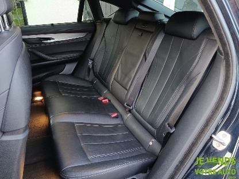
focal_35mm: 26
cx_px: 120
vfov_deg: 53.1
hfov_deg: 67.3
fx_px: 180
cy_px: 90
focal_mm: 5.24
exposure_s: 1/33.3
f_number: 1.7
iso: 1142
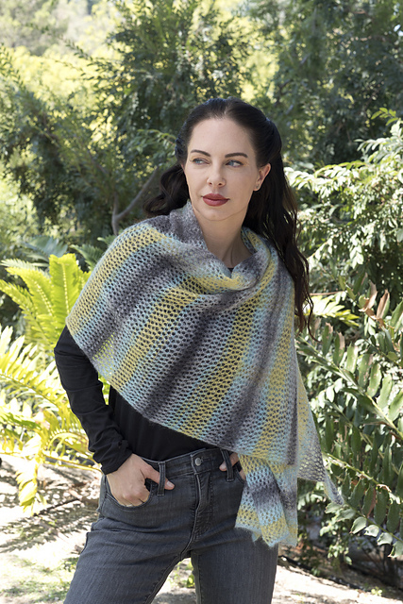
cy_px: 302
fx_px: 1410
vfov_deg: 24.2
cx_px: 202
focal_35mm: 84
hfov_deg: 16.3
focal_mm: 56
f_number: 8
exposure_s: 1/250
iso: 800
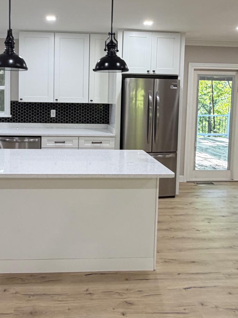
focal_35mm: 31
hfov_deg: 45.1
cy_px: 112
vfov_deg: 57.3
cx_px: 89
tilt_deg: -2.3
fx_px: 284
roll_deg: -0.9
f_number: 2.2
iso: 160
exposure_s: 1/60
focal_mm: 2.22
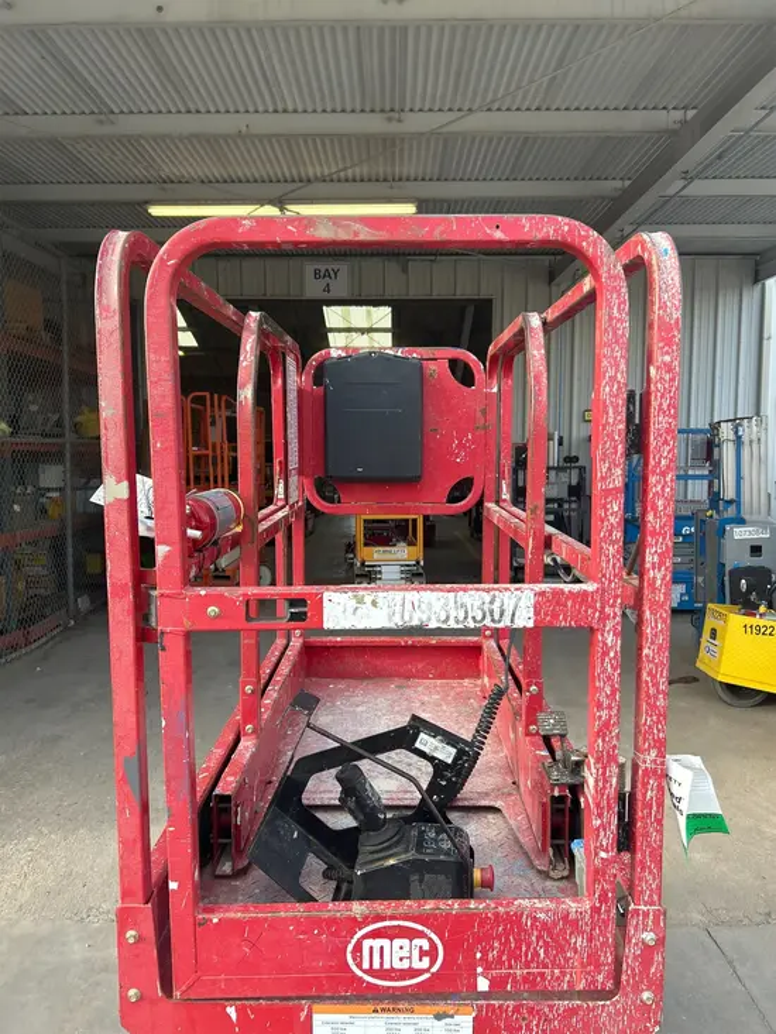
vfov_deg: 67.3
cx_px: 388
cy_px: 517
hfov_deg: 53.1
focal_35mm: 26
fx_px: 777
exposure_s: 1/539
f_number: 1.5
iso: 50
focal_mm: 5.7
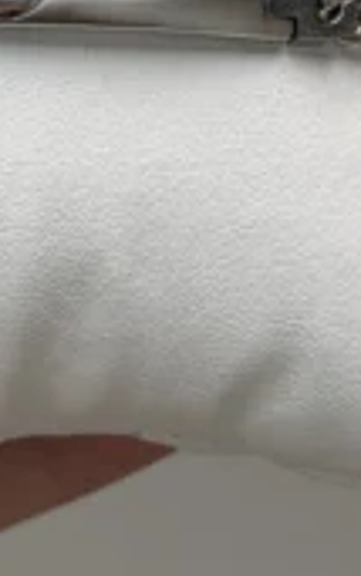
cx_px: 37
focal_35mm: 119
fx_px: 1872
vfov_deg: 17.2
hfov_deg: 11.0
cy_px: 20
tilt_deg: -62.3
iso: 64
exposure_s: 1/561
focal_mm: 6.76
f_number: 1.78
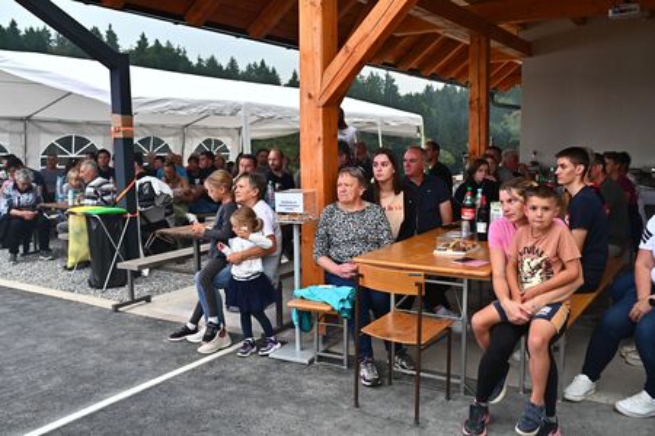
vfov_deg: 37.9
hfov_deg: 54.4
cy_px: 218
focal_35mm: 35
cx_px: 328
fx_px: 637
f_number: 4.5
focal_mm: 35
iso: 1600
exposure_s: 1/500
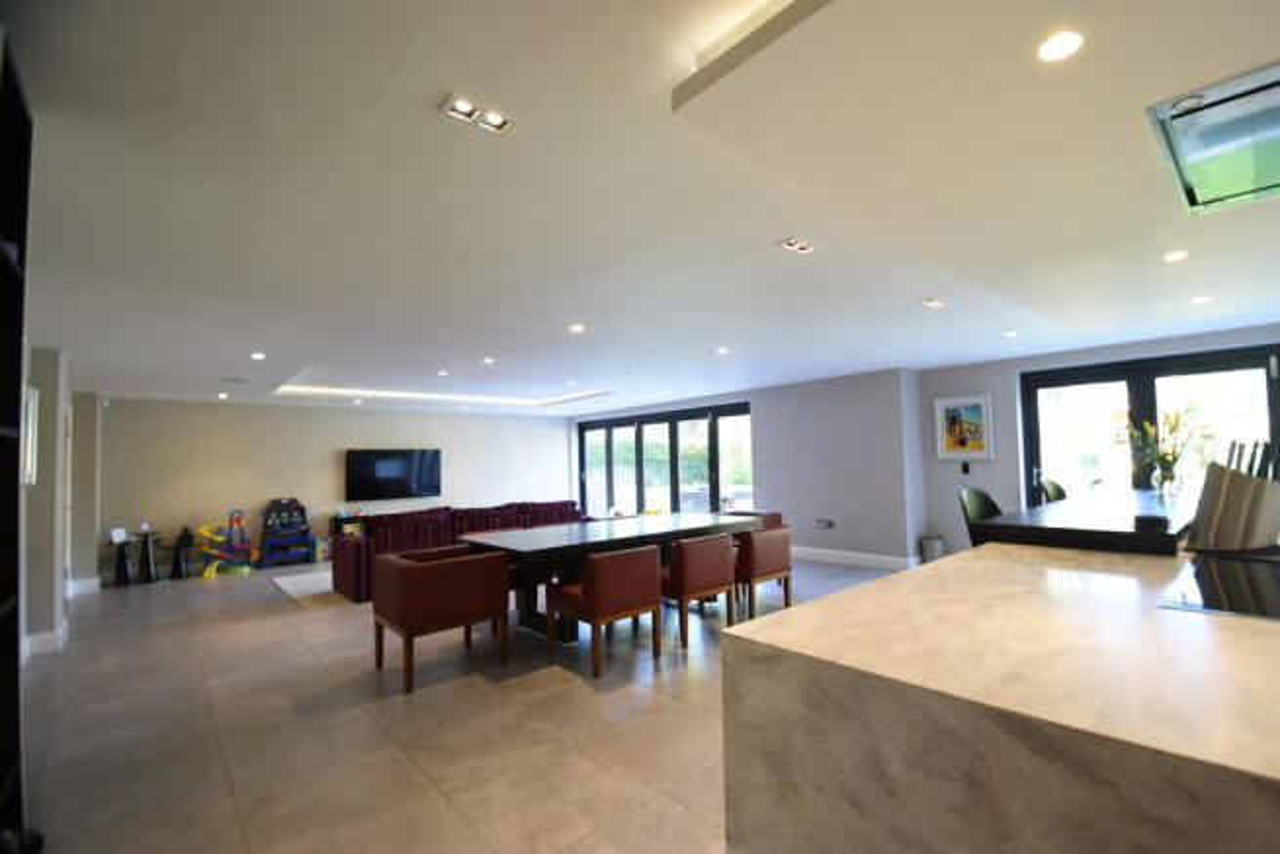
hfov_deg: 100.4
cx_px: 640
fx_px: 533
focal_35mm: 15
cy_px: 427
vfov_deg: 77.4
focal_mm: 10
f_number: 3.5
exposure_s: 1/6
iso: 100
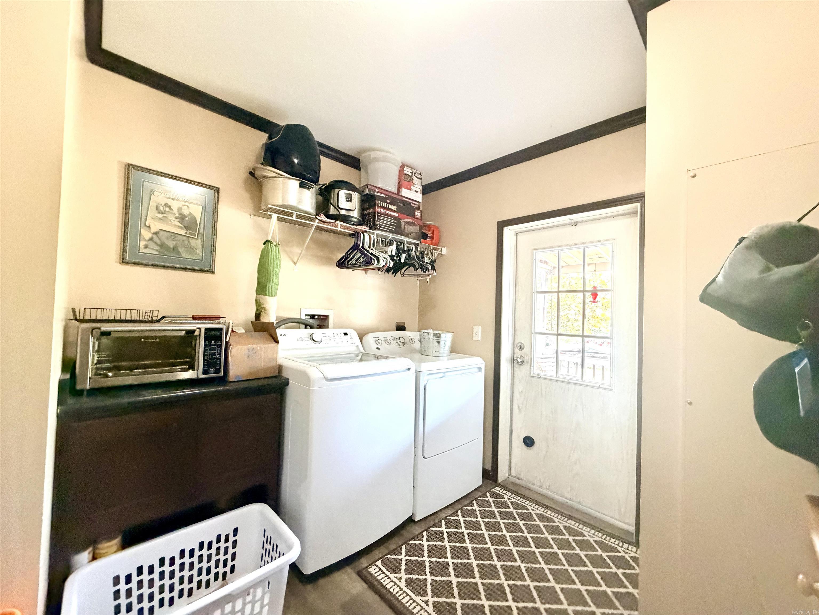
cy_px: 308
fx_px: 331
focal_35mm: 14
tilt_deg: +1.0
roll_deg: -1.4
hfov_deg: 102.1
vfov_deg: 85.7
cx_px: 410
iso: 640
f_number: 2.2
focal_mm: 2.22
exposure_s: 1/60
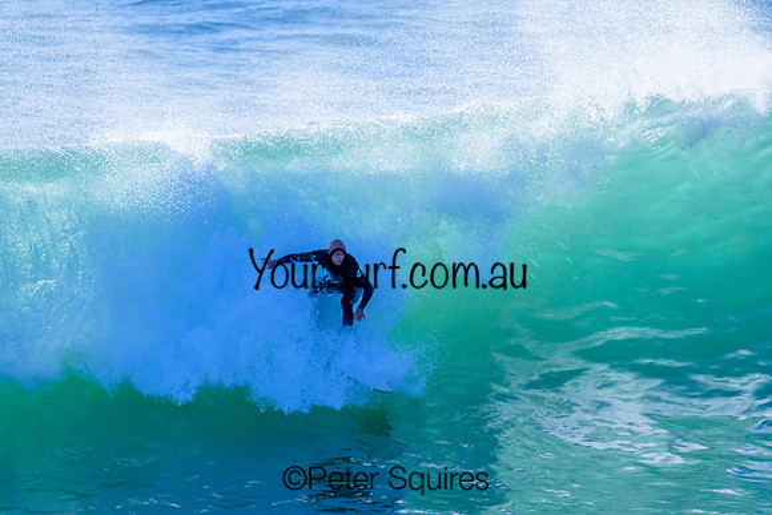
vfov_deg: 1.7
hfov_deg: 2.6
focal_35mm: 800
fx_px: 17159
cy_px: 258
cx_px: 386
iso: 2800
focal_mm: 800
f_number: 6.3
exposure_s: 1/2000
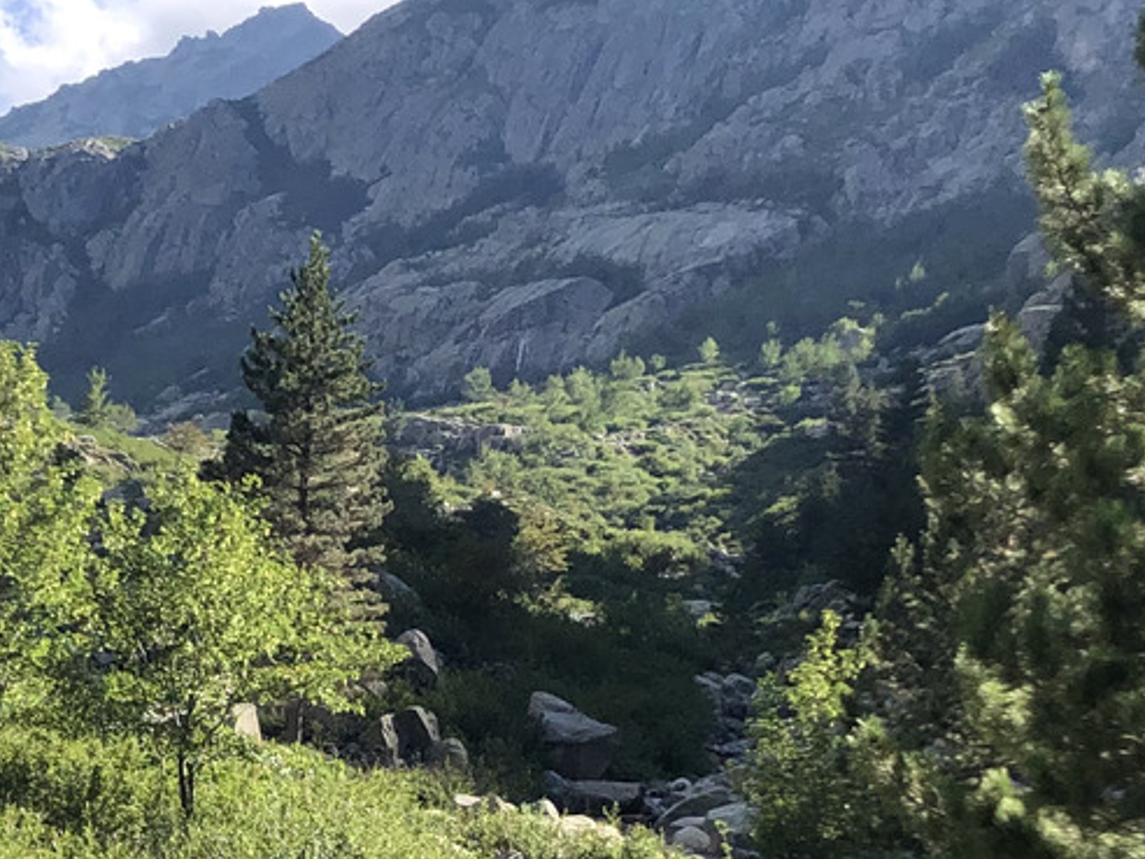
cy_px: 1103
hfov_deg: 21.3
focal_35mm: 91
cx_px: 223
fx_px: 3010
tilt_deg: -2.9
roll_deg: -1.2
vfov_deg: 15.5
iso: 20
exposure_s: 1/1499
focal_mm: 4
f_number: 1.8
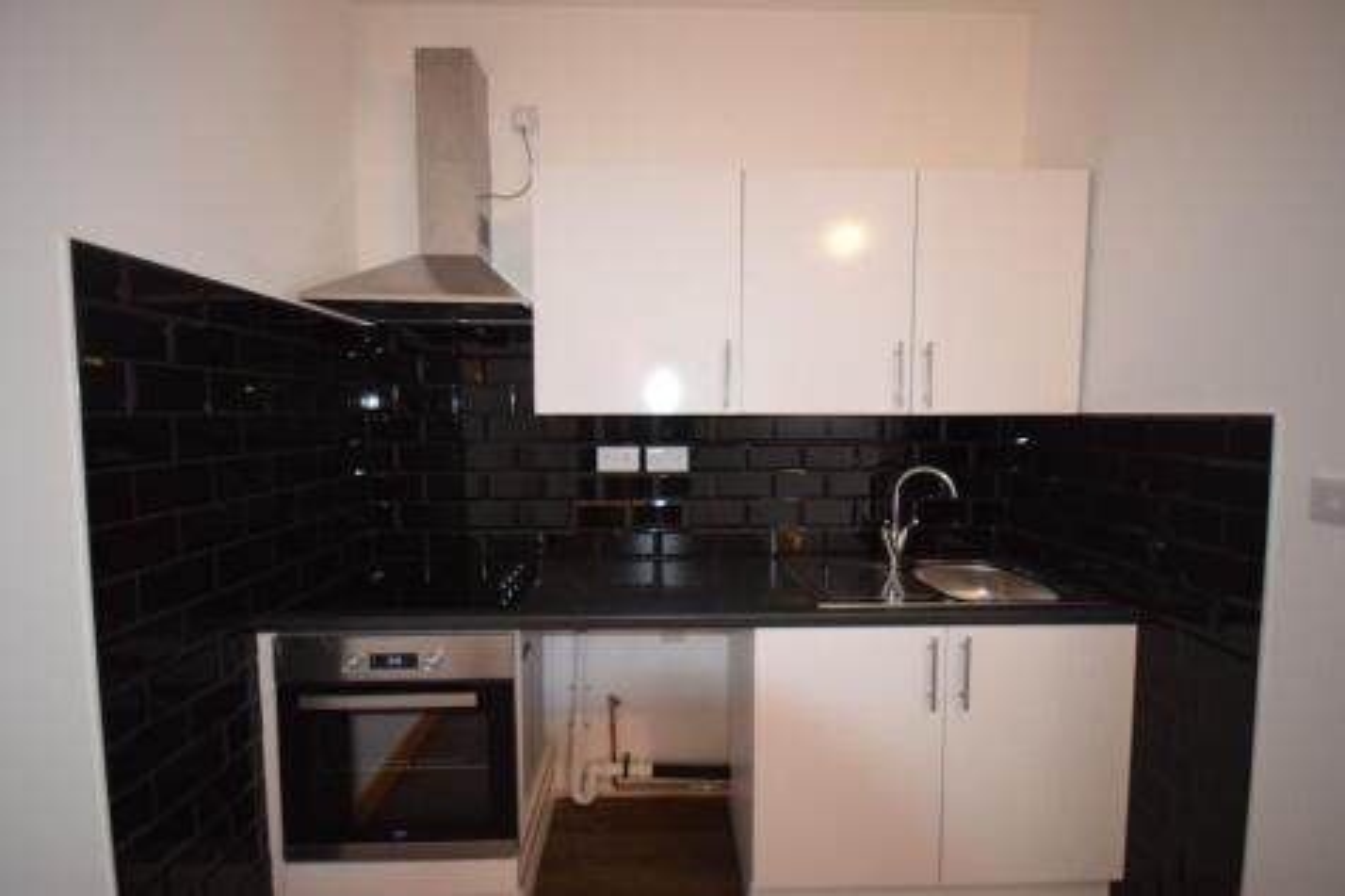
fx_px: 560
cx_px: 672
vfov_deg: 77.3
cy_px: 448
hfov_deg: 100.4
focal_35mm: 15
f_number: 4
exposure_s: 1/60
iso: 2000
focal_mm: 10
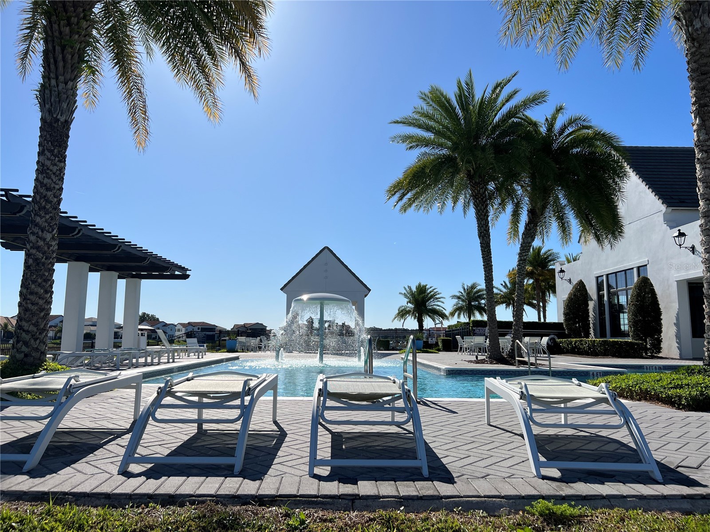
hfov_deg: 67.3
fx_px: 533
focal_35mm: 26
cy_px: 266
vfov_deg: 53.1
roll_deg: -0.3
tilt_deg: +8.2
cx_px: 355
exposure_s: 1/8000
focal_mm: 5.7
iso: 50
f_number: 1.5
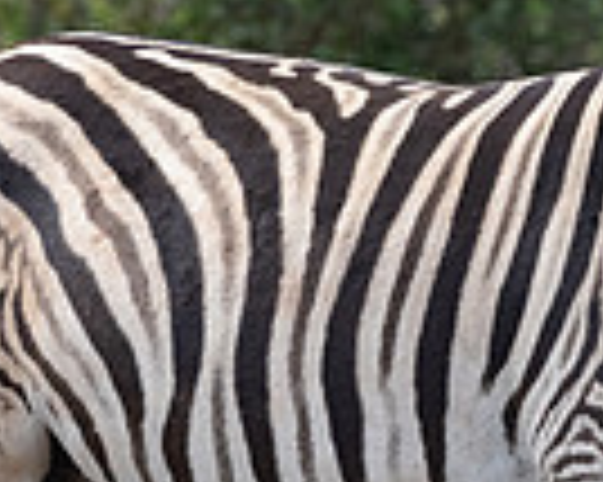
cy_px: 365
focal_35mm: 2557
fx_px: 45600
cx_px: 348
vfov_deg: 0.6
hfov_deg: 0.8
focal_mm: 600
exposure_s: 1/1000
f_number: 9
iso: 800
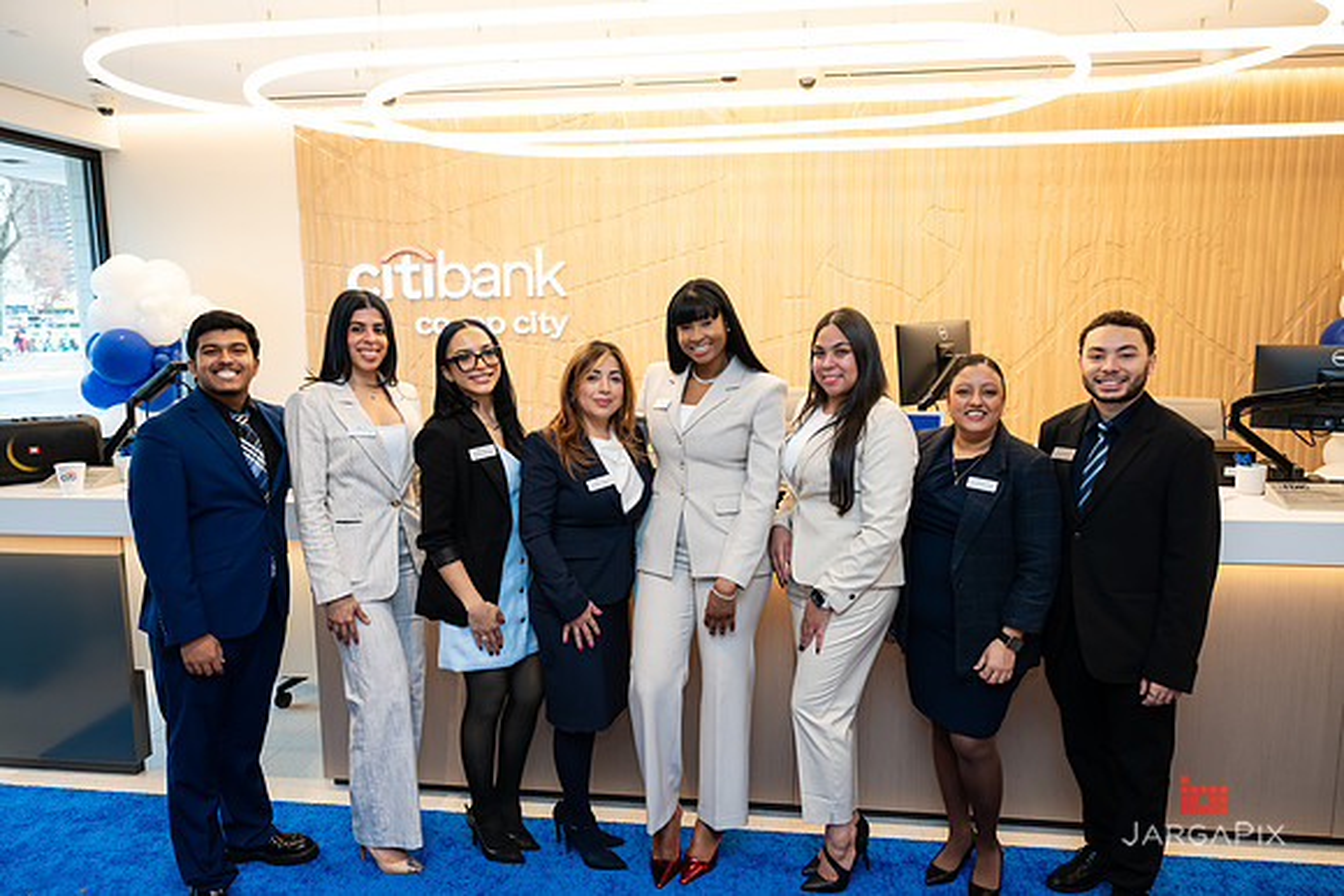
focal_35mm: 26
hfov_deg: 68.5
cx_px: 672
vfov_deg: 48.8
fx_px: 988
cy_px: 448
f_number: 3.2
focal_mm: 25.5
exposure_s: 1/160
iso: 400
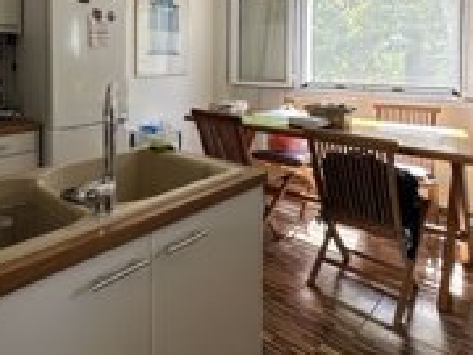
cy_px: 68
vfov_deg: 46.9
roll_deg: -0.5
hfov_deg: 62.7
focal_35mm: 28
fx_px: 383
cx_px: 184
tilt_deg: -2.2
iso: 64
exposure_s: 1/99
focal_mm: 2.22
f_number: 2.2
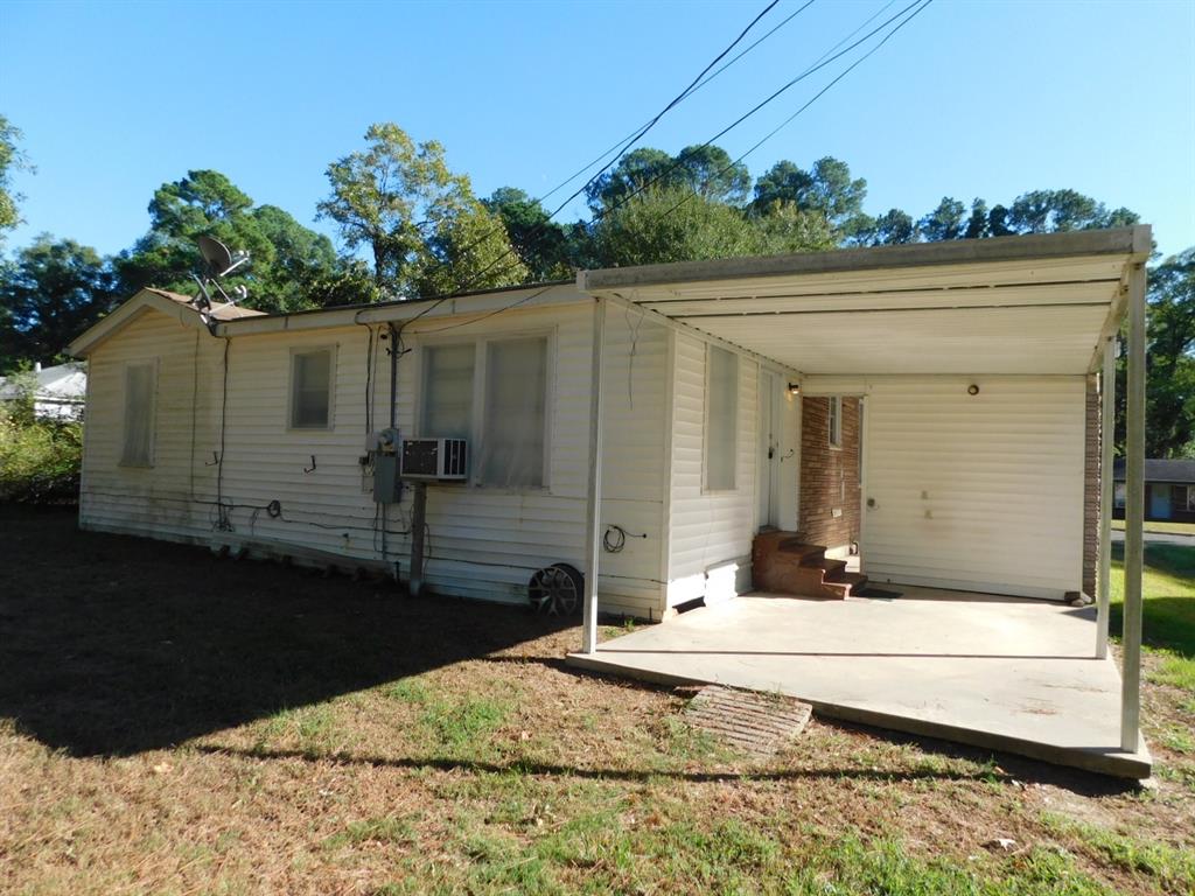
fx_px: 794
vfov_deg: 58.9
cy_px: 448
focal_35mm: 23
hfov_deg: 73.9
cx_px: 598
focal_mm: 4
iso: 125
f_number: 3
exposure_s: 1/800
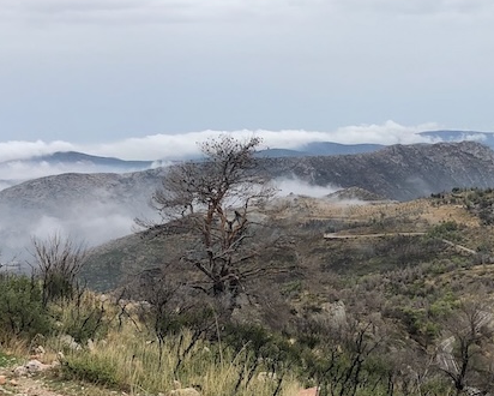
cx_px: 369
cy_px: 242
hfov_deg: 29.5
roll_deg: +1.4
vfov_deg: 24.2
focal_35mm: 63
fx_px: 922
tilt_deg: -7.4
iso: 20
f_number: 1.8
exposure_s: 1/1372
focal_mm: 3.99
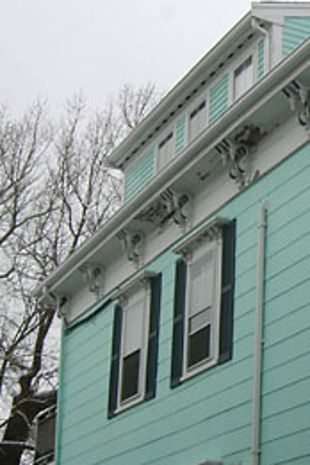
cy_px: 187
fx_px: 1033
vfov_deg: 25.3
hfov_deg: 16.1
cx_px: 406
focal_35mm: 80
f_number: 3.5
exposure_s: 1/180
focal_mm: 24
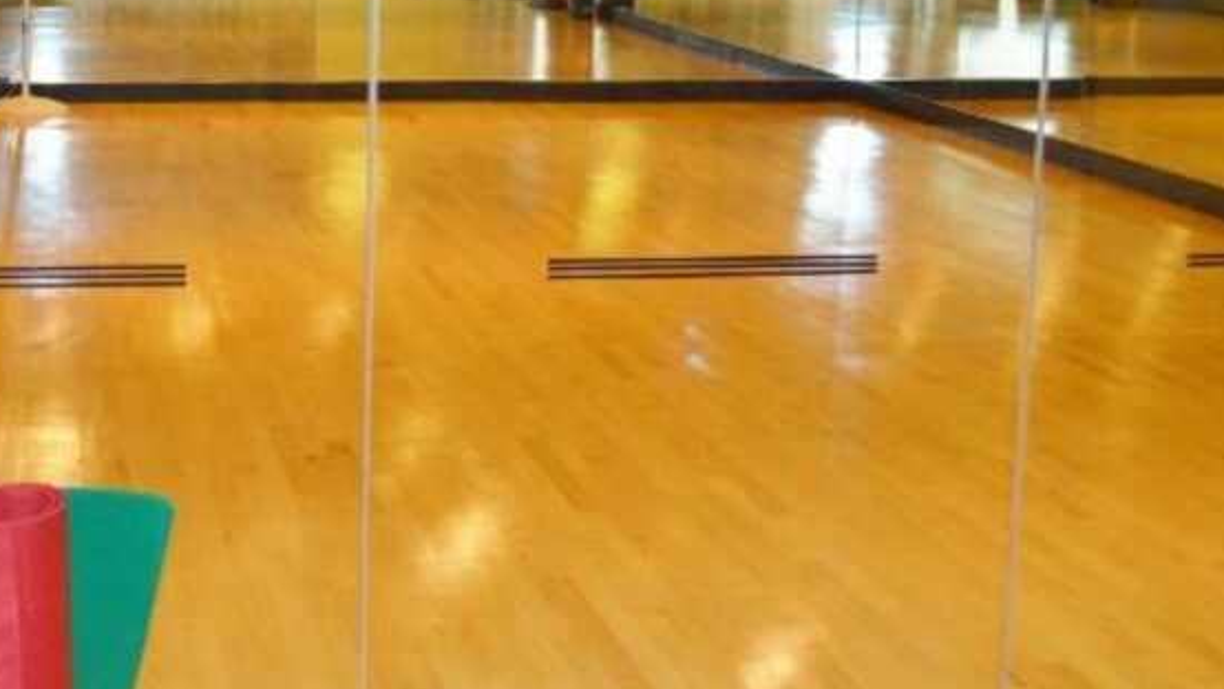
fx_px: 1883
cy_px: 81
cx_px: 356
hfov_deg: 35.5
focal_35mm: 58
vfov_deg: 20.4
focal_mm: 20
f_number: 4
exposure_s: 1/60
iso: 400
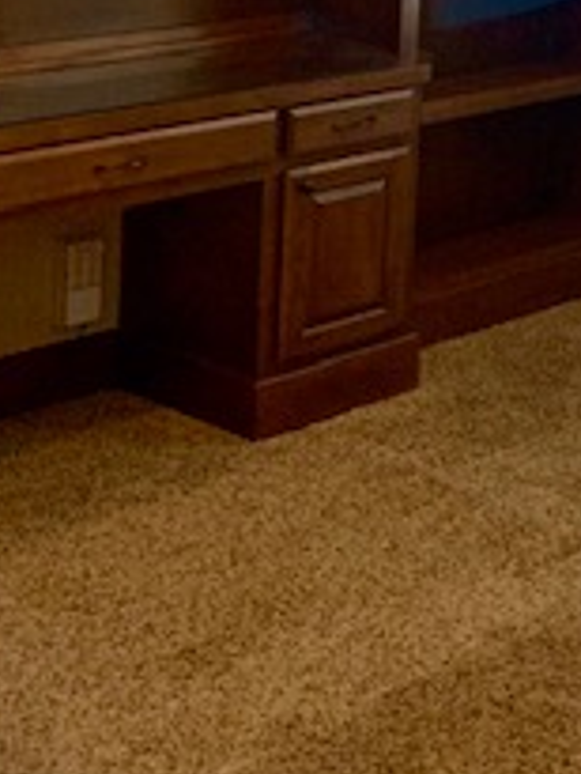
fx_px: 1811
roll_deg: -2.6
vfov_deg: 21.6
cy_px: -257
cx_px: 788
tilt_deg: +1.8
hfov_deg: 17.0
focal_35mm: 81
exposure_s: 1/60
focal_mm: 4.25
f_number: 1.8
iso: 400
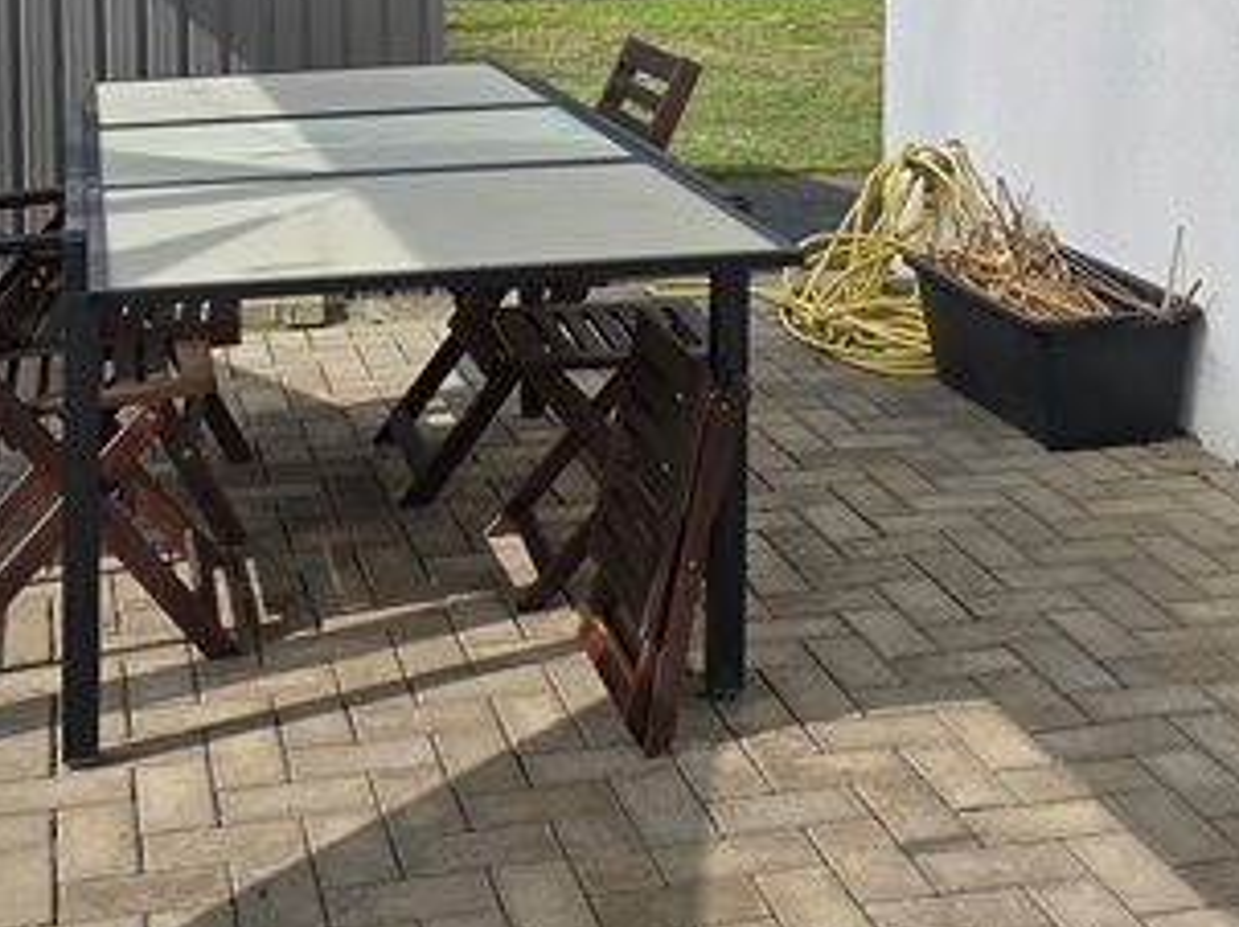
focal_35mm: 61
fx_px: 2182
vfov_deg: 22.5
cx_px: 607
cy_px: -115
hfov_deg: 31.7
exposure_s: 1/621
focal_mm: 6.3
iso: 12
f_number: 1.7
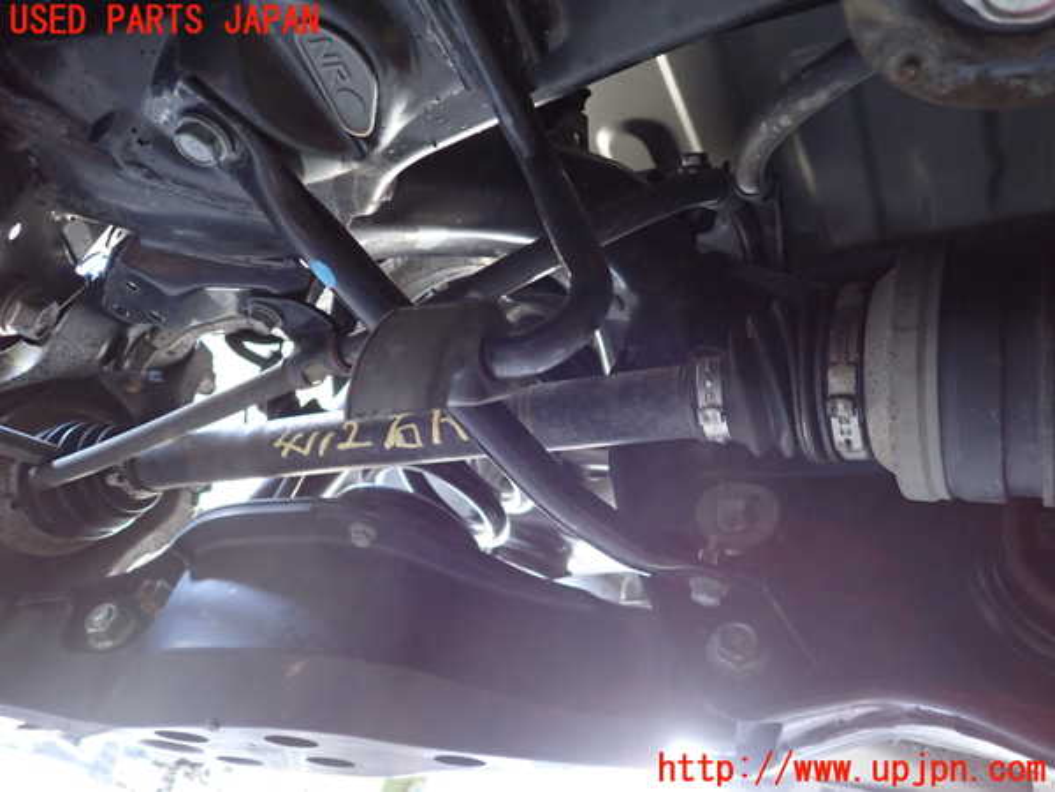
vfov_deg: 54.9
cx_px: 528
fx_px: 762
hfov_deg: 69.4
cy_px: 396
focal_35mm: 25
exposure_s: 1/20
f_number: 2
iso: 800
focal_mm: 4.5
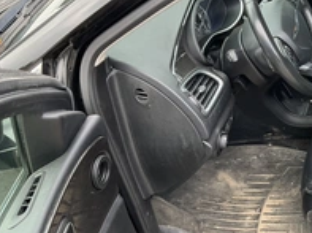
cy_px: 159
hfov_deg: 30.5
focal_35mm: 59
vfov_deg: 24.6
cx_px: 309
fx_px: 531
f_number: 1.8
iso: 32
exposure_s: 1/122
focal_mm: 3
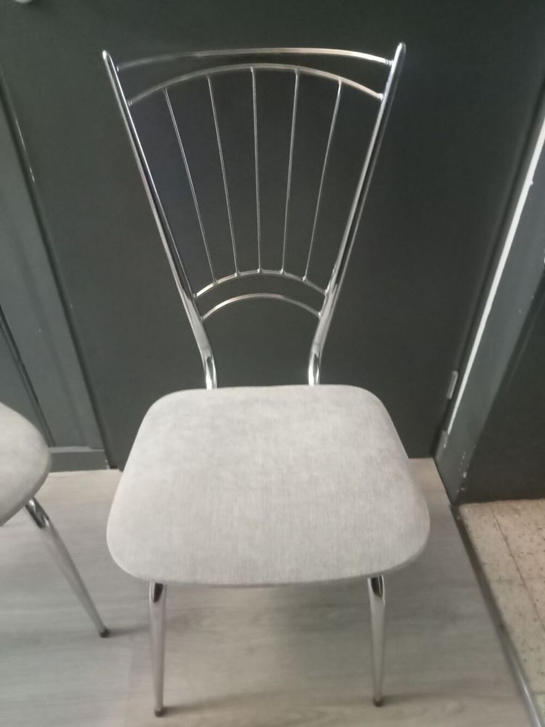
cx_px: 272
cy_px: 364
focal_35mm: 28
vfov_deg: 63.4
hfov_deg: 49.8
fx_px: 588
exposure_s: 1/25
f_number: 2.2
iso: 2921
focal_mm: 3.46
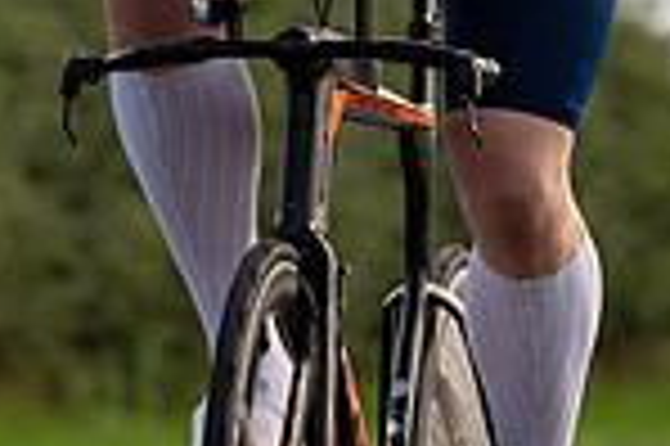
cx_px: 274
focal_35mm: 825
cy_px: 3
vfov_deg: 1.7
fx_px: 15337
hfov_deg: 2.5
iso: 160
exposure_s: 1/1000
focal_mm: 144
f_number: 4
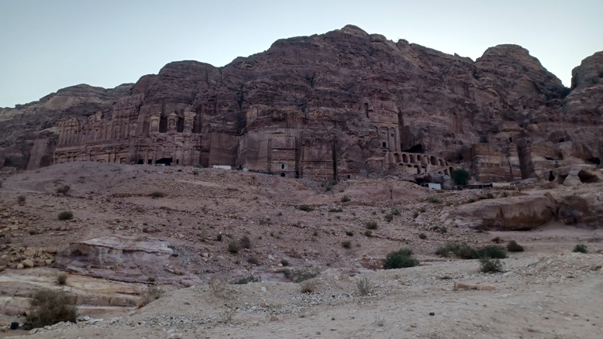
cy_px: 129
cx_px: 295
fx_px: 448
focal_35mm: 28
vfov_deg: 41.3
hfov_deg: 67.9
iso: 32
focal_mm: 4.6
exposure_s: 1/200
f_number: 1.8
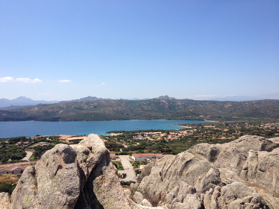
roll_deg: +0.8
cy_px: 104
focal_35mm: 35
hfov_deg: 52.6
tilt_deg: -2.9
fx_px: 282
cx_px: 140
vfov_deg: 40.7
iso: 50
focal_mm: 4.28
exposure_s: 1/2045
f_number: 2.4
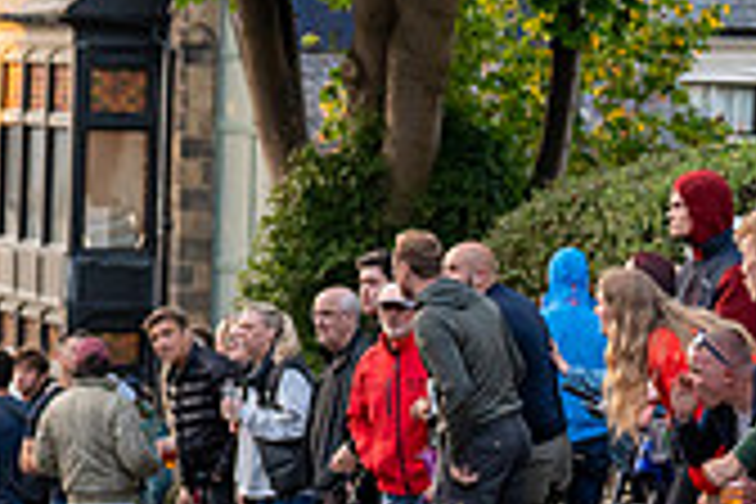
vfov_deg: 5.7
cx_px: -140
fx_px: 5082
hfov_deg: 8.4
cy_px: 164
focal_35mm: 242
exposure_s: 1/1000
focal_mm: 70
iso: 2000
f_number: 2.8
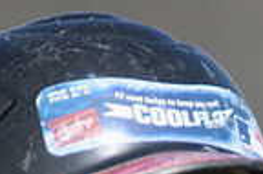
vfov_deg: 0.6
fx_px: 17643
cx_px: 205
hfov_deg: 0.9
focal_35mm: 2423
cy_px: 349
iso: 400
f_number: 4
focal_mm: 400
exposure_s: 1/3200
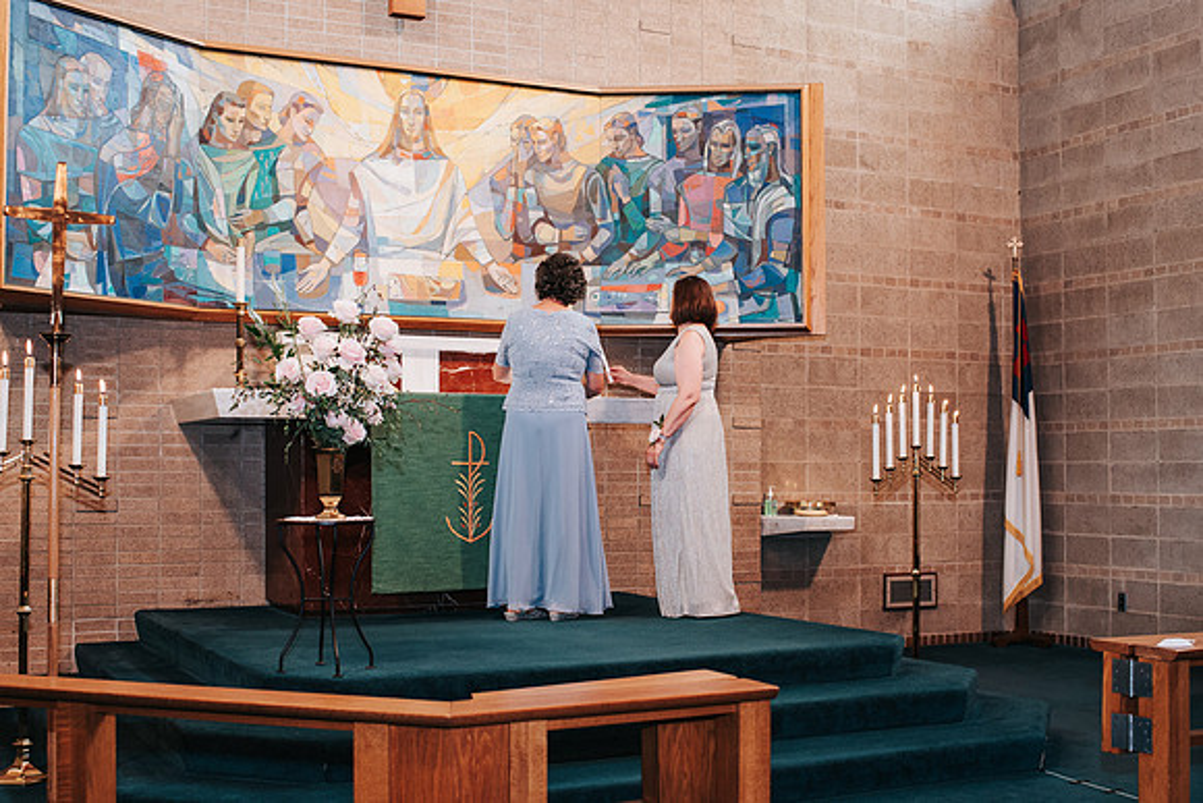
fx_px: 1500
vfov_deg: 29.9
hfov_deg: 43.7
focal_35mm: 45
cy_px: 443
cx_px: 600
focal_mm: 35
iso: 800
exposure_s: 1/125
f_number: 3.2
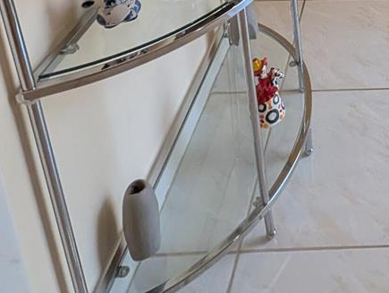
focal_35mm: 44
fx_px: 495
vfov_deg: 22.7
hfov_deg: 37.1
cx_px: 411
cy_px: -204
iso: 53
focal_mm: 2.02
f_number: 1.7
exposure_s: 1/250
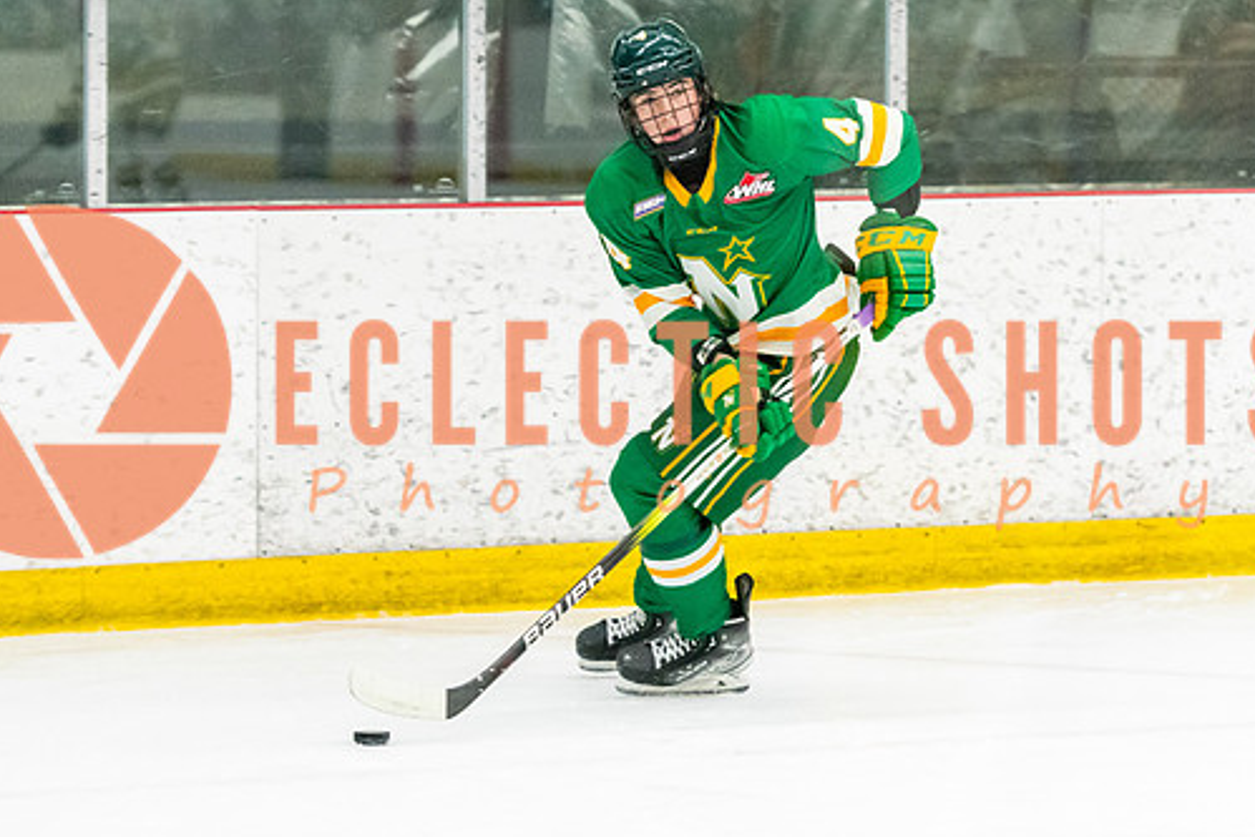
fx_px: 7846
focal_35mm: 225
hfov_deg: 9.1
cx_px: 814
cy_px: 383
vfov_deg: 6.1
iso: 3200
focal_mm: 122
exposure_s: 1/800
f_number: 2.8
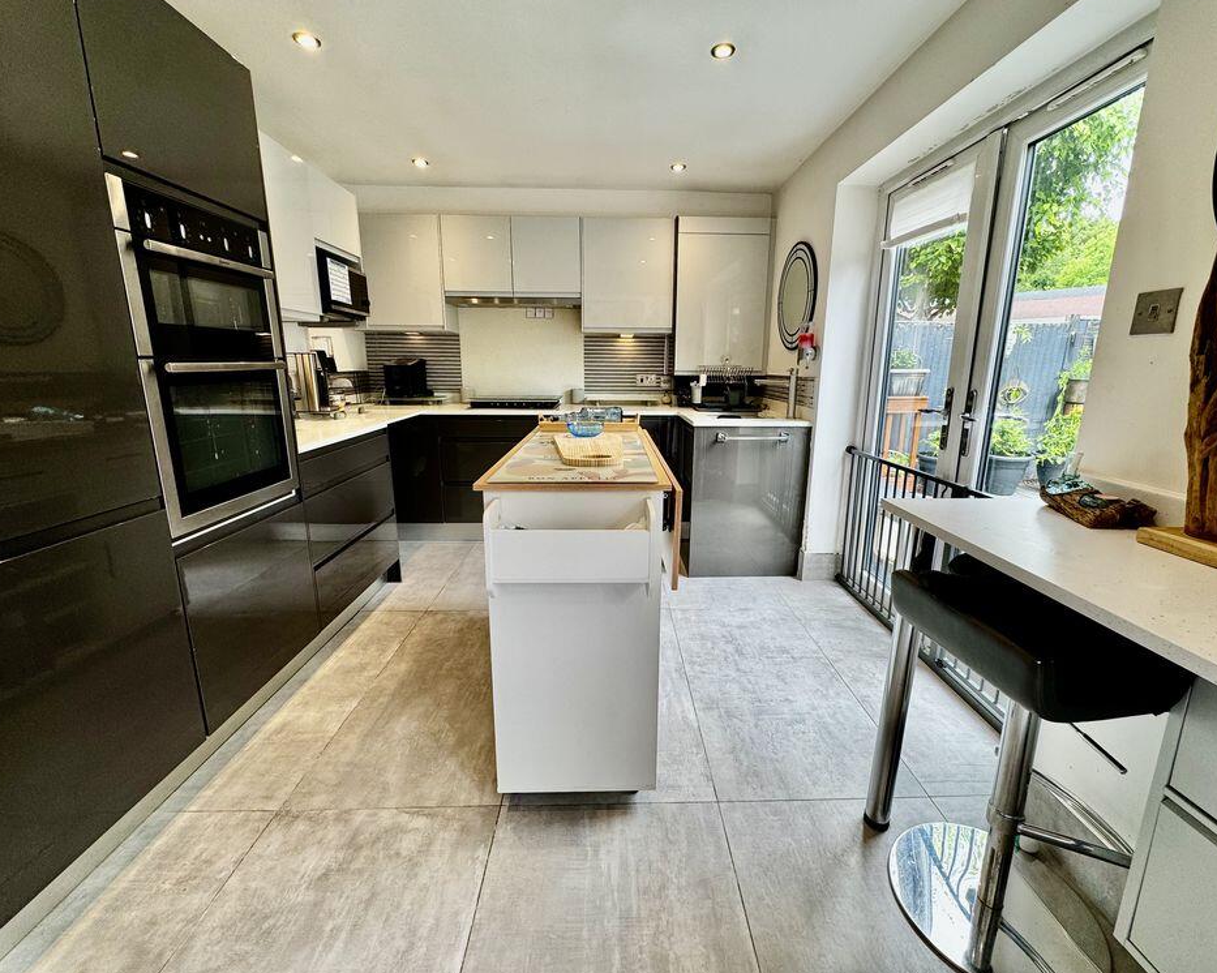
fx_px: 540
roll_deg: -0.7
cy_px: 480
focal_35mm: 15
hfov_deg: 96.8
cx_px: 626
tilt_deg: -12.1
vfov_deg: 84.0
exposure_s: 1/100
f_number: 2.2
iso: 50
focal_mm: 2.22
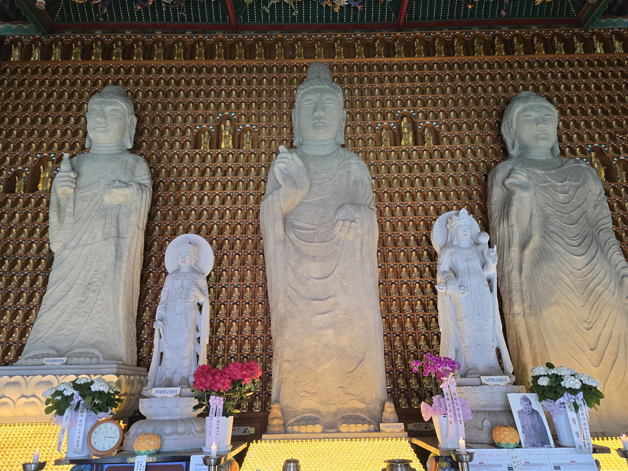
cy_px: 232
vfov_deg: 56.8
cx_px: 324
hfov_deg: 71.6
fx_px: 435
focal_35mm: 24
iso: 250
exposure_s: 1/120
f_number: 1.8
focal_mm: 5.4
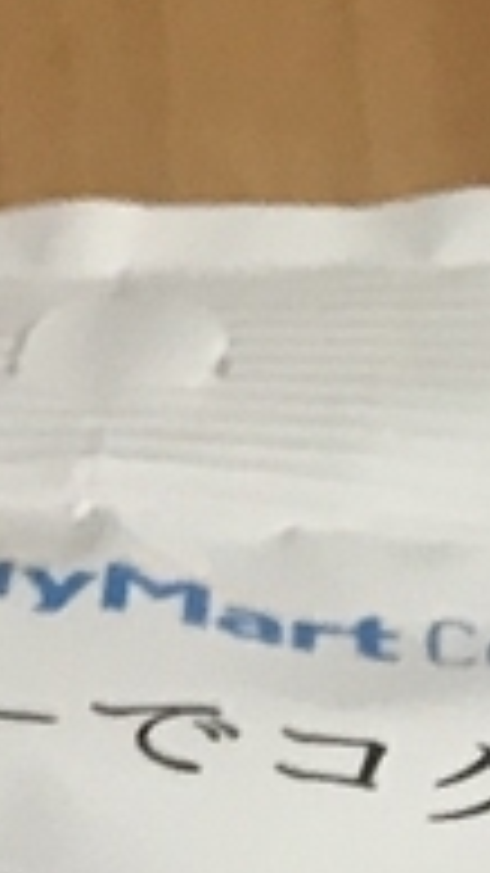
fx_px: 4369
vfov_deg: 9.1
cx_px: -49
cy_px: 2678
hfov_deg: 6.4
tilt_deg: -82.9
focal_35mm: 189
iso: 40
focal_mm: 3.99
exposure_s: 1/17
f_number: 1.8
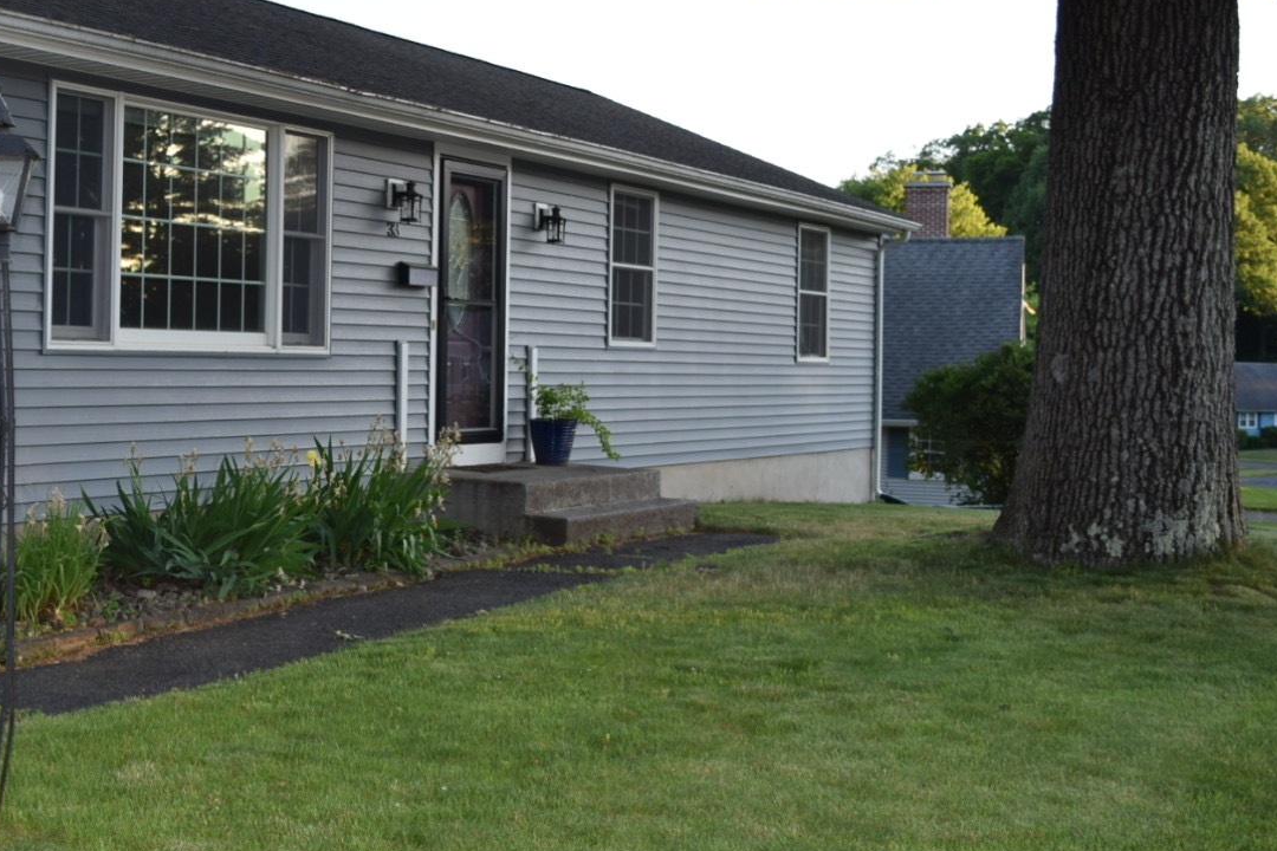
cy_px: 340
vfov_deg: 26.1
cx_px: 338
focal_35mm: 52
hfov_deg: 37.5
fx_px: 1836
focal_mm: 23
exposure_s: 1/125
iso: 160
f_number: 5.6
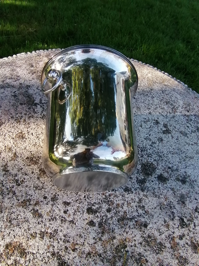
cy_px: 133
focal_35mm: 23
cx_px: 100
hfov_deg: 58.9
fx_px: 176
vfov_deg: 73.9
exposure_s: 1/615
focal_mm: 1.78
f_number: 2.4
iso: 160
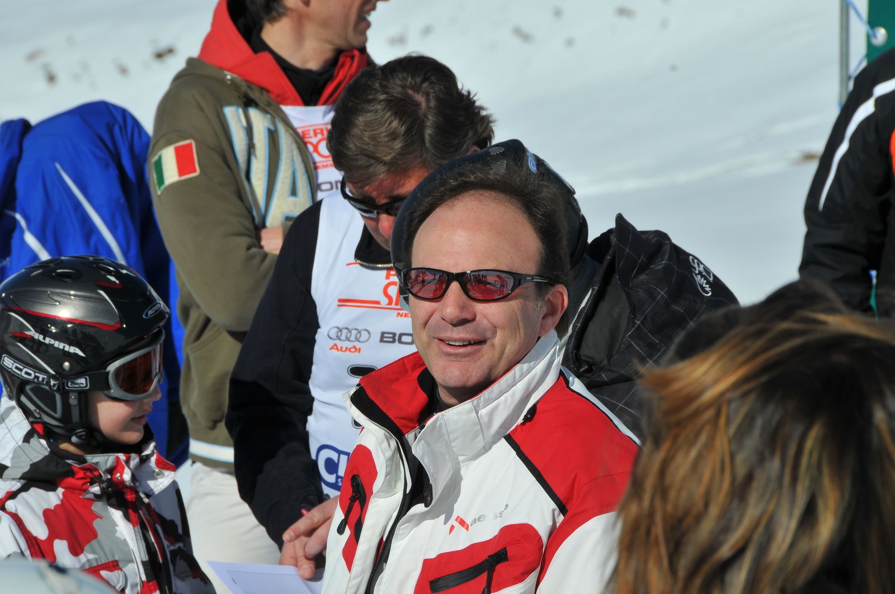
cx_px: 448
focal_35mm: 255
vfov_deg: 5.4
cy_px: 297
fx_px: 6332
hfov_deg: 8.1
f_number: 13
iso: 200
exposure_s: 1/640
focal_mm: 170
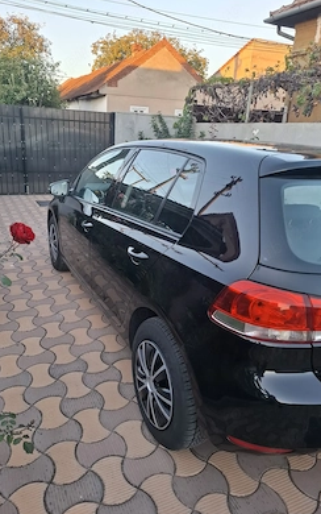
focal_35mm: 25
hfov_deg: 49.3
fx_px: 350
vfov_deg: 72.5
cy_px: 260
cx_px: 153
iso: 50
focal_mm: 5.54
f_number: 1.8
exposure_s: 1/100
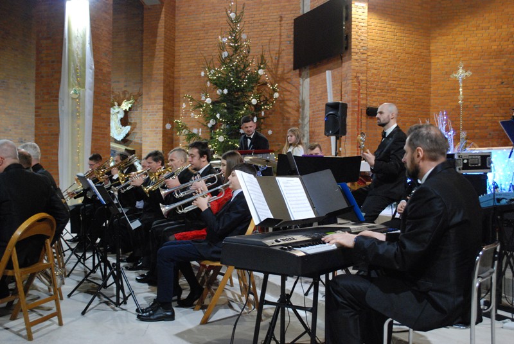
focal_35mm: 39
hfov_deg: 49.5
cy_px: 172
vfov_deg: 34.3
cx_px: 257
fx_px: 558
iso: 1600
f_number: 4.2
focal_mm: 26
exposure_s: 1/15
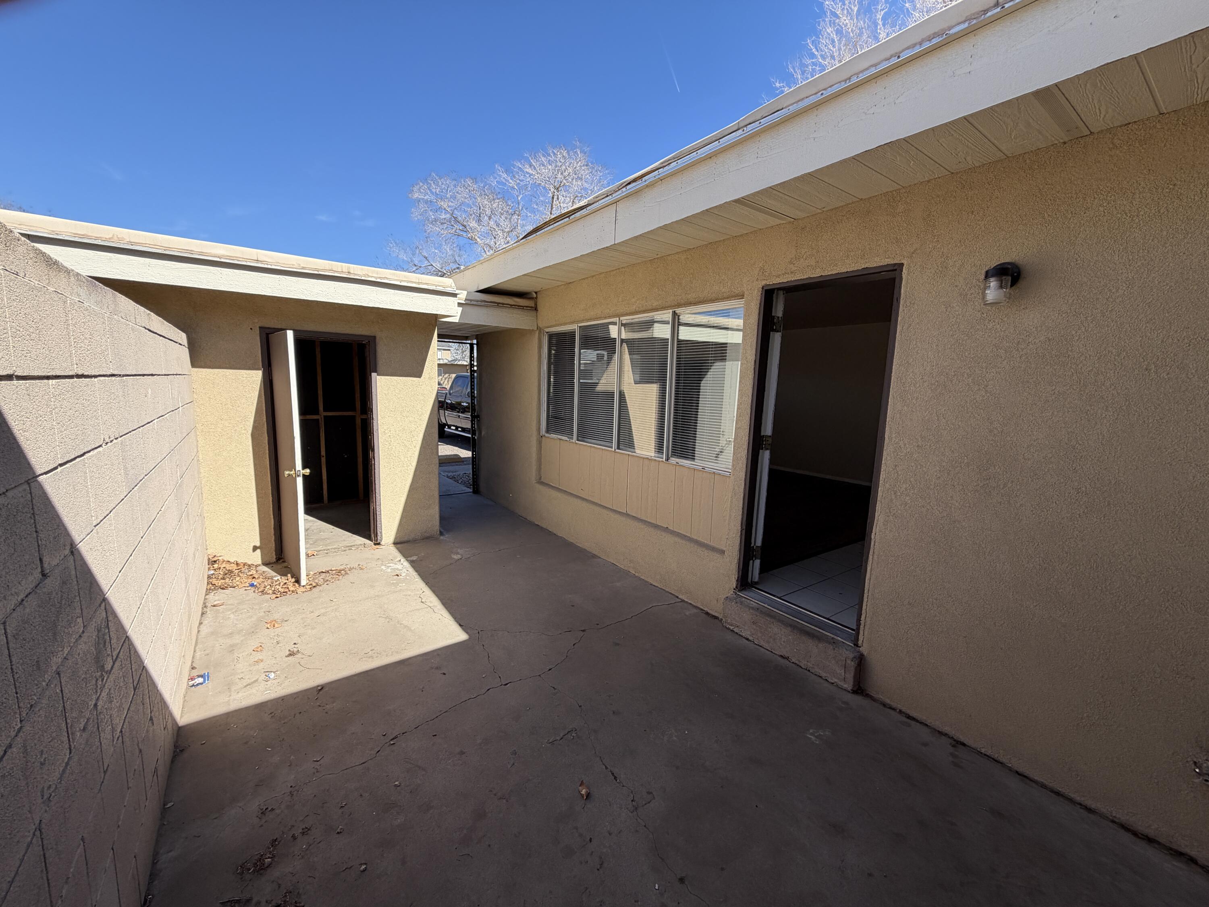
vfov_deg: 85.7
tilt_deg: -8.6
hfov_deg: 102.1
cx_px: 604
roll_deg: -2.1
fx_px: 489
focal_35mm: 14
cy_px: 454
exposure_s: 1/770
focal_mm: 2.22
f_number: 2.2
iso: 40
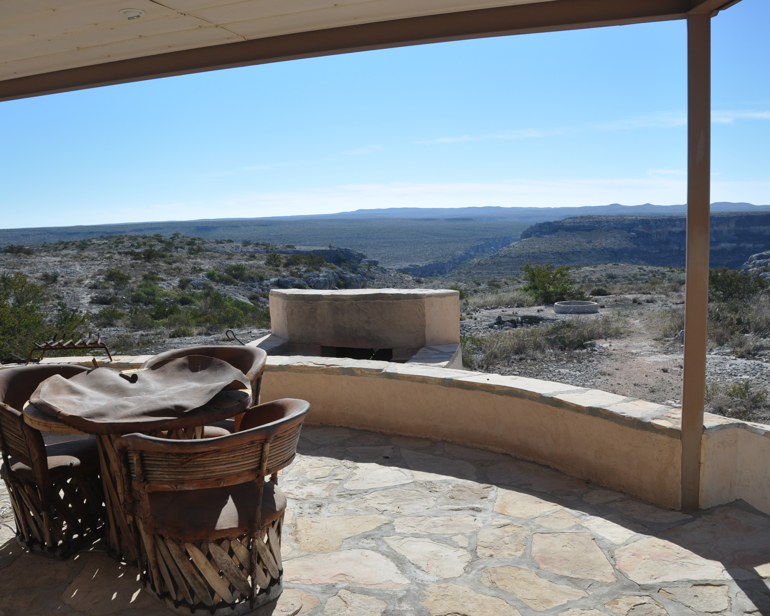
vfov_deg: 47.1
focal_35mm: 31
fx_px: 706
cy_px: 306
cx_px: 364
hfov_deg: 57.1
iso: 200
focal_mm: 18
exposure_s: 1/250
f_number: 8
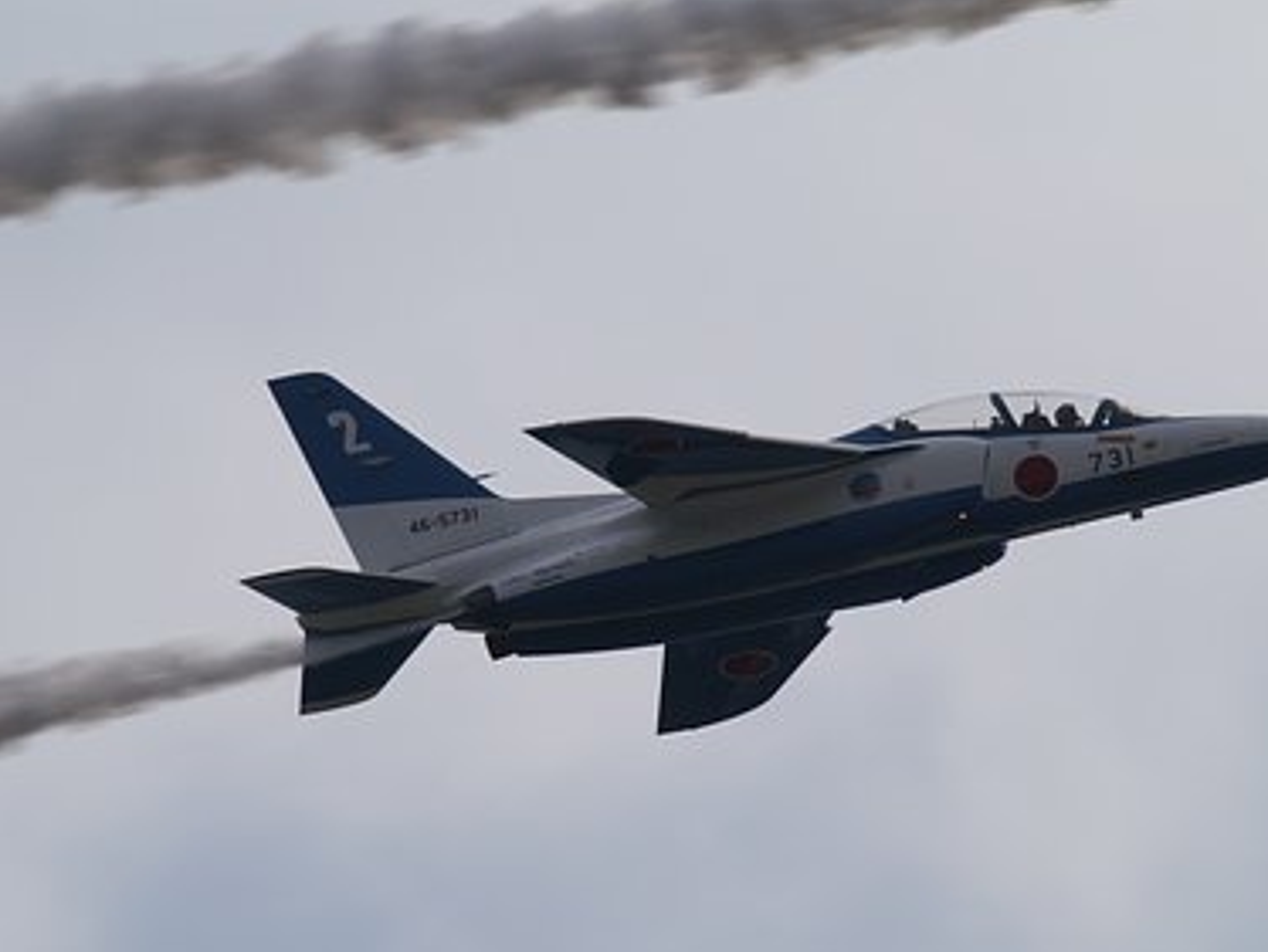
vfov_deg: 1.4
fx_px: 40429
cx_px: 648
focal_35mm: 1103
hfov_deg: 1.8
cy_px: 573
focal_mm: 560
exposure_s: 1/350
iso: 100
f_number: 11
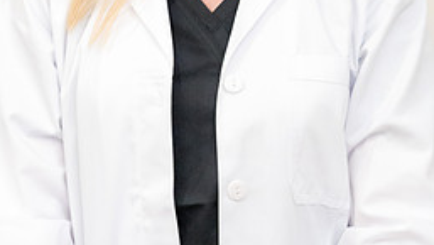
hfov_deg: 6.5
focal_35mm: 330
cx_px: 182
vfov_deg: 3.7
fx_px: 3800
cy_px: -130
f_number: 4
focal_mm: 180
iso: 5000
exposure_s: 1/80
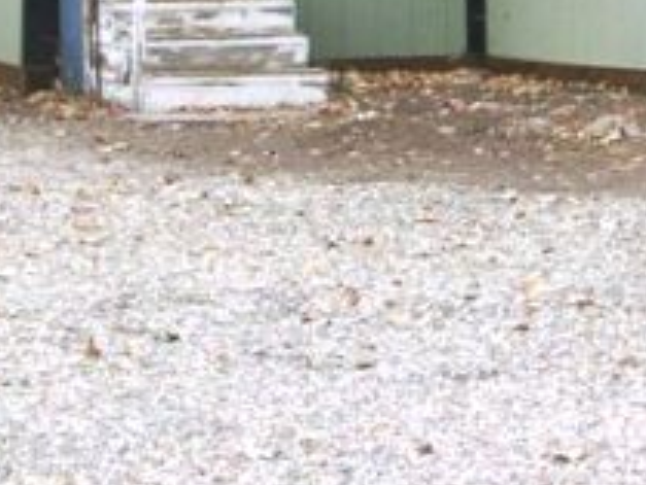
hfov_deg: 14.2
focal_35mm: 137
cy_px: -88
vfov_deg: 10.7
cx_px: 593
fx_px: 2558
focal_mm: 8.8
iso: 64
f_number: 3.6
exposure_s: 1/173
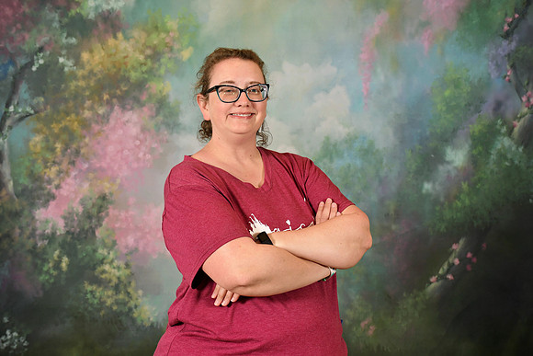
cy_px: 178
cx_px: 266
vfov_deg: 21.6
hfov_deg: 31.9
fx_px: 933
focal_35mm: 63
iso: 400
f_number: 6.3
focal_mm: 42
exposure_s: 1/125
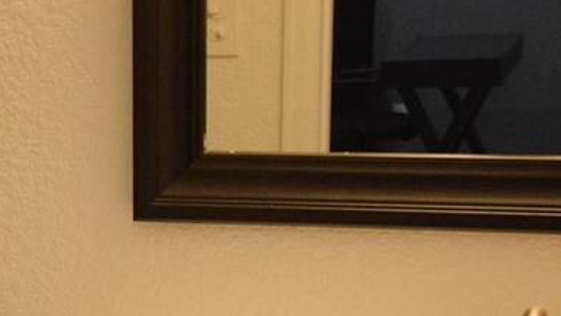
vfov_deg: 9.2
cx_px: -145
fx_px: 1934
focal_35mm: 130
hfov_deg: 15.8
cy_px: 373
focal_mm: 20
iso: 3200
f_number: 5.6
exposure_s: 1/80
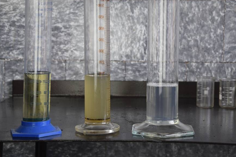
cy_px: 69
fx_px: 577
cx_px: 122
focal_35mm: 88
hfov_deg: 23.1
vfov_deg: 15.5
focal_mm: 50
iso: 400
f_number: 6.3
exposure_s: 1/160
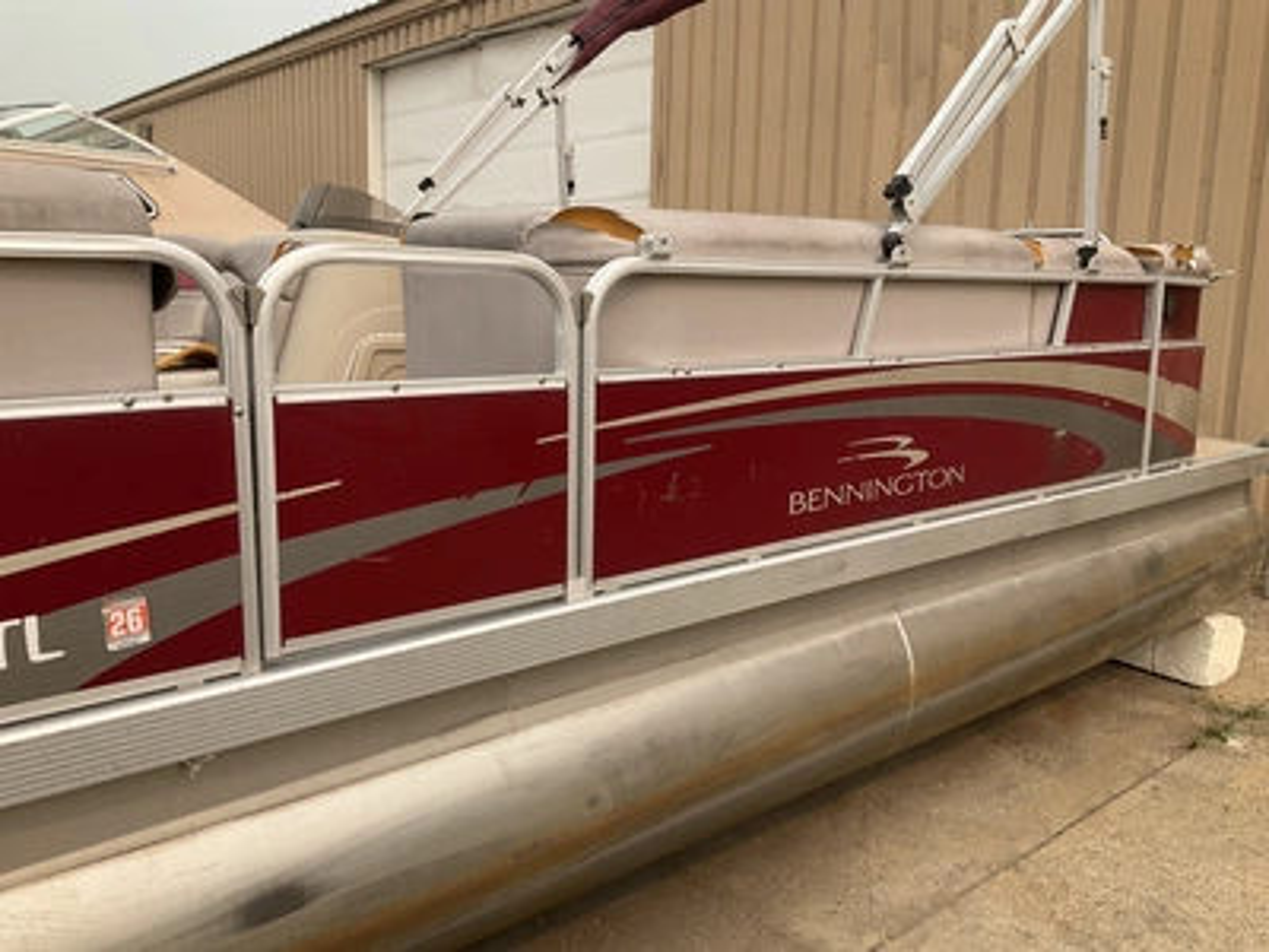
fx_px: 1063
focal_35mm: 29
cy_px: 476
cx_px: 634
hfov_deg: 61.7
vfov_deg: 48.2
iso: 25
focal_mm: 3
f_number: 1.8
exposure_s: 1/1195
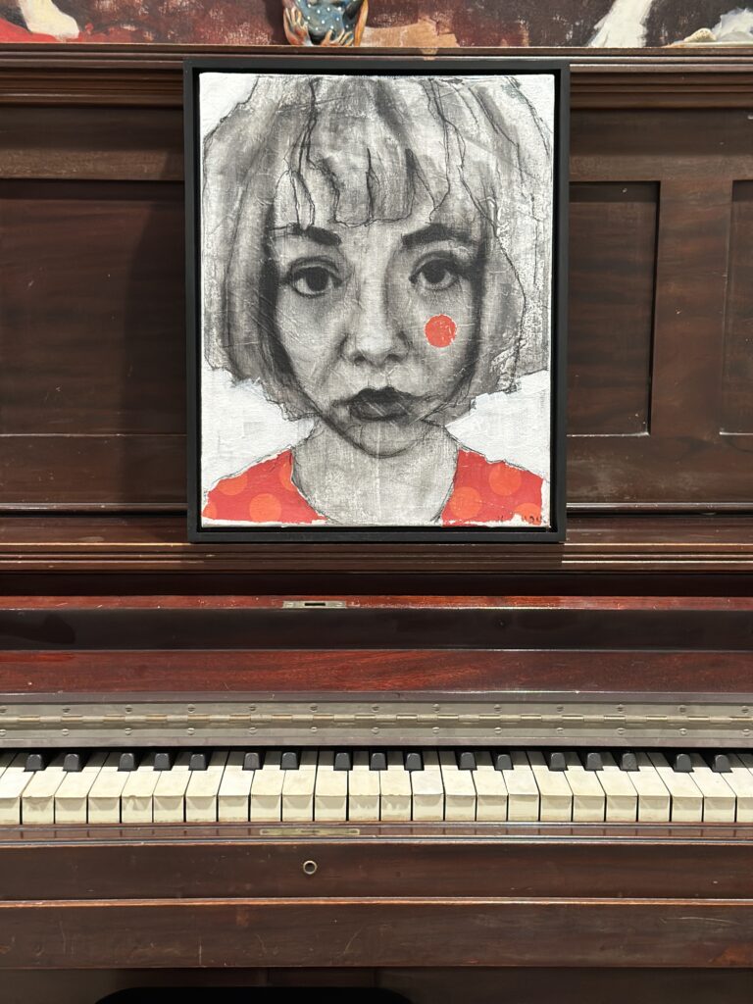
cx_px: 376
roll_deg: -0.5
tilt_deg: -11.5
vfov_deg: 39.7
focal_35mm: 48
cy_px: 502
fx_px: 1392
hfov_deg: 30.3
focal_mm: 6.86
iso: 320
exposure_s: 1/40
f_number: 1.78
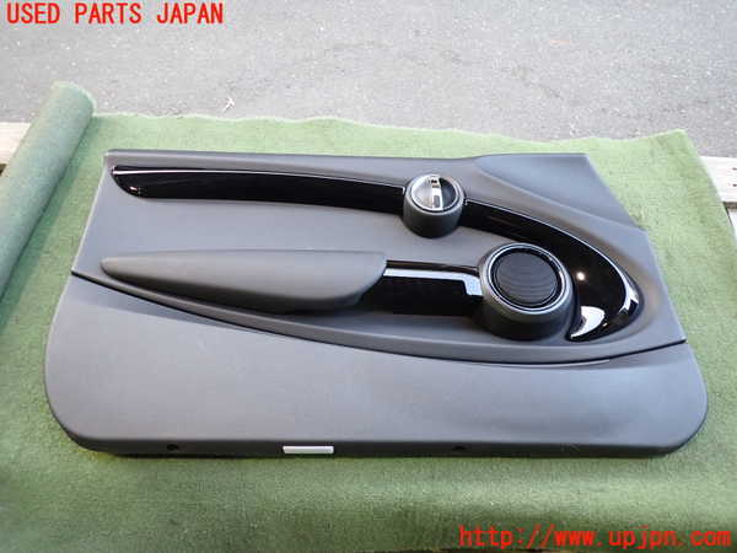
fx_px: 532
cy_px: 276
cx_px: 368
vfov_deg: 54.9
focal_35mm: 25
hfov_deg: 69.4
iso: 200
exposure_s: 1/40
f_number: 2
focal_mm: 4.5
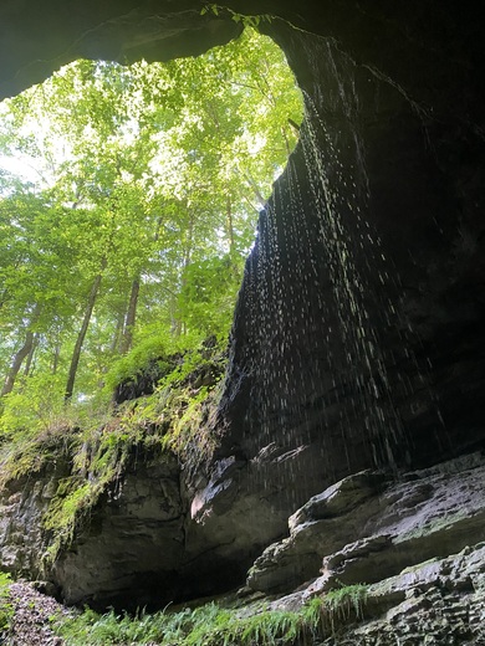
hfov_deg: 53.1
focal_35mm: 26
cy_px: 323
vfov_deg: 67.3
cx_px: 242
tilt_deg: +48.1
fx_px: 486
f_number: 1.8
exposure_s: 1/60
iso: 200
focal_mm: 4.25
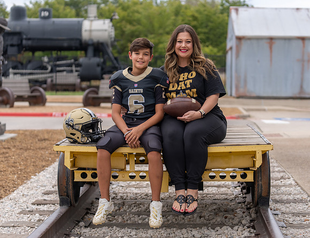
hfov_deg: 23.4
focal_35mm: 83
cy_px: 124
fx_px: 747
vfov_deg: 18.1
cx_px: 157
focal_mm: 70
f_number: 2.8
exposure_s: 1/320
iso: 160
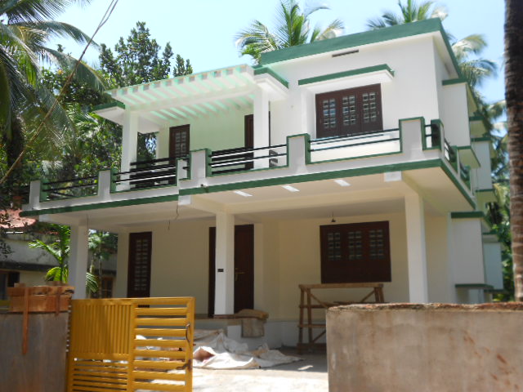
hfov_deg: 50.1
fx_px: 559
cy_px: 196
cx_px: 262
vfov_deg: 38.7
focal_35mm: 37
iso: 80
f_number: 3.9
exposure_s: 1/320
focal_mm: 6.9
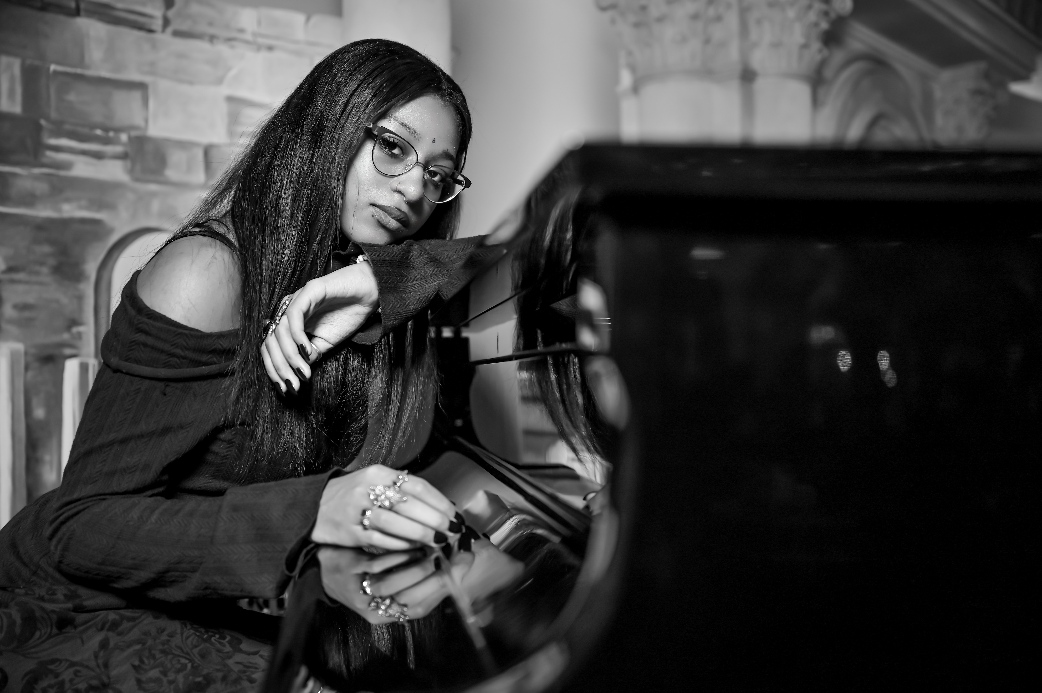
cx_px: 521
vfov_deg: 33.4
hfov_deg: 48.5
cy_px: 346
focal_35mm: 40
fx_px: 1157
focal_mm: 40
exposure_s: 1/125
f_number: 2.8
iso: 100
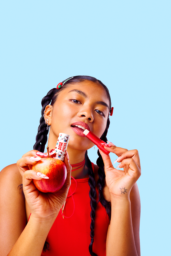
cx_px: 86
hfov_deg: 25.5
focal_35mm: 53
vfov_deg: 37.5
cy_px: 128
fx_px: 378
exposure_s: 1/125
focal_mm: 53
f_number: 11
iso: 125
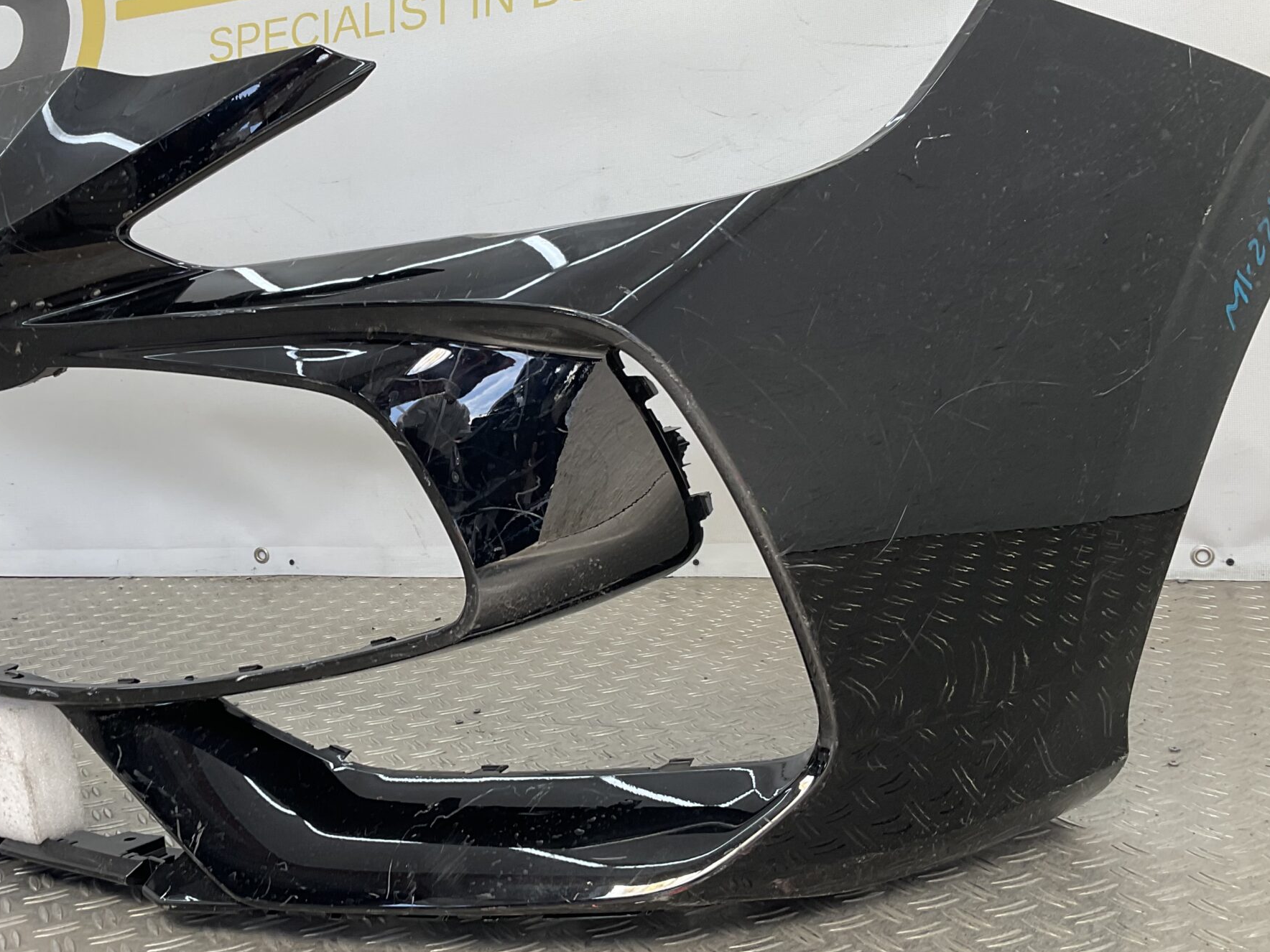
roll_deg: +4.1
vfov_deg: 34.3
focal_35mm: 42
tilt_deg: -9.4
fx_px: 1541
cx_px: 451
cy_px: 491
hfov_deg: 44.3
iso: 16
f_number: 1.8
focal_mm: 3
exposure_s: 1/120
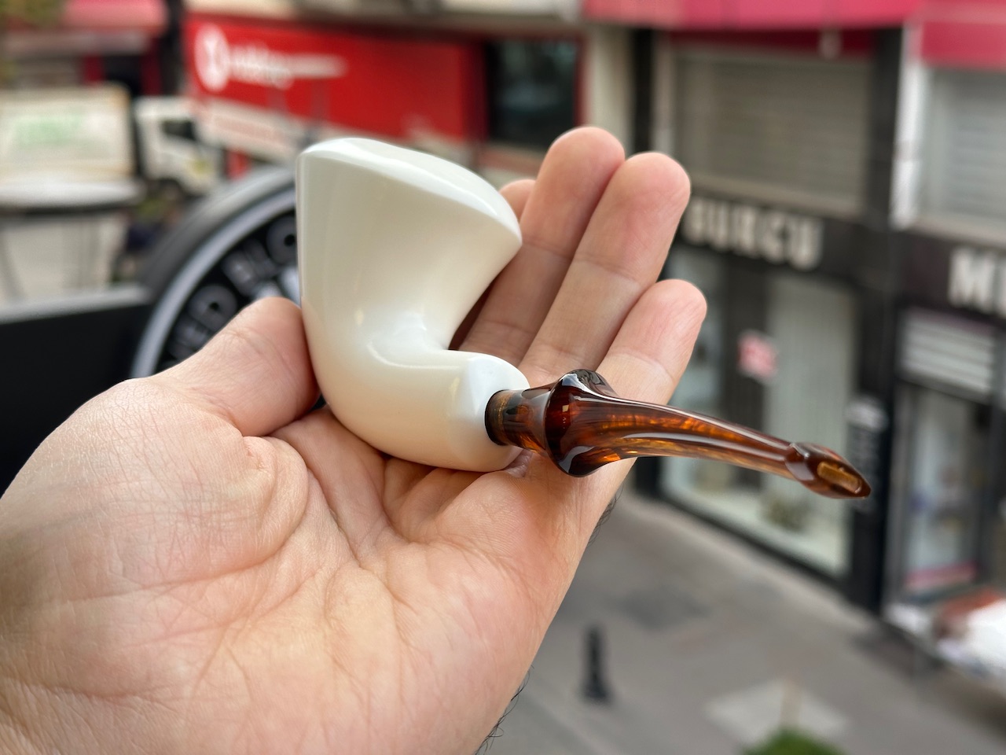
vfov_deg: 30.3
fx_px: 1395
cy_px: 378
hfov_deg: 39.7
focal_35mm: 48
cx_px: 503
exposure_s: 1/358
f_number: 1.78
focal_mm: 6.86
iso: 64
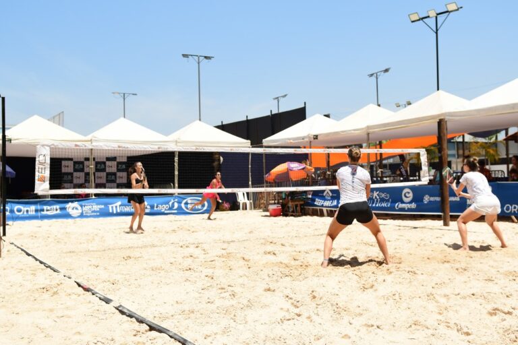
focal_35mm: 42
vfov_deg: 31.9
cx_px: 259
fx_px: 604
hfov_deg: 46.4
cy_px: 172
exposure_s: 1/2500
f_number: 3.5
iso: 250
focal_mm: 28
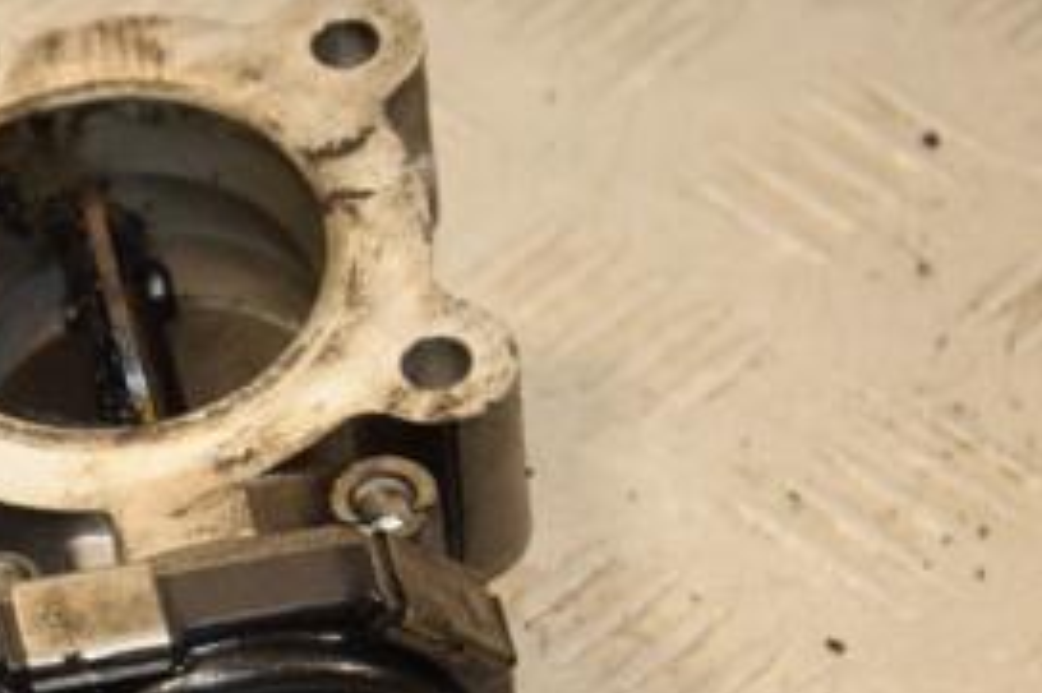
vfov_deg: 5.2
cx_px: -103
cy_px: 448
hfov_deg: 7.7
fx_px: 7665
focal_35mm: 265
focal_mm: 80
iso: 800
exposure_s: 1/200
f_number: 6.3
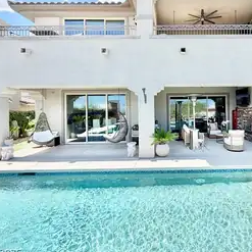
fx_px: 165
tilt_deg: +1.2
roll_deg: -0.3
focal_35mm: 20
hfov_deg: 70.9
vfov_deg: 74.3
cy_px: 106
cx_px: 182
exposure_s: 1/502
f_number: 2.2
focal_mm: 2.22
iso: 50
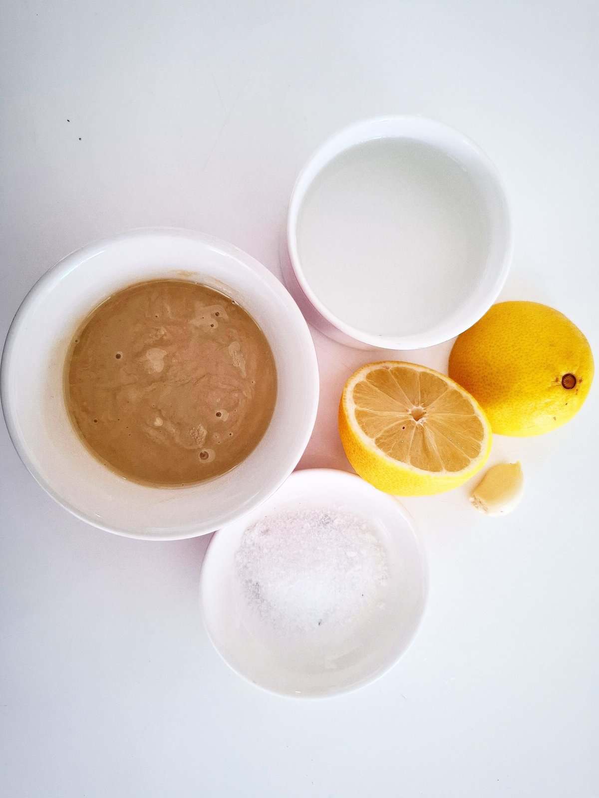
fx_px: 531
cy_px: 399
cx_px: 300
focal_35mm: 23
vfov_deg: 73.9
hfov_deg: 58.9
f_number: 1.8
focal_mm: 5.54
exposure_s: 1/100
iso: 250
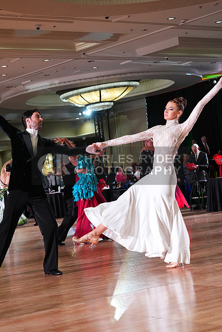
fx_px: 758
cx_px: 111
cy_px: 166
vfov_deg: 24.8
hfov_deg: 16.7
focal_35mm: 82
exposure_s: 1/400
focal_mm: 82
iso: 6400
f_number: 5
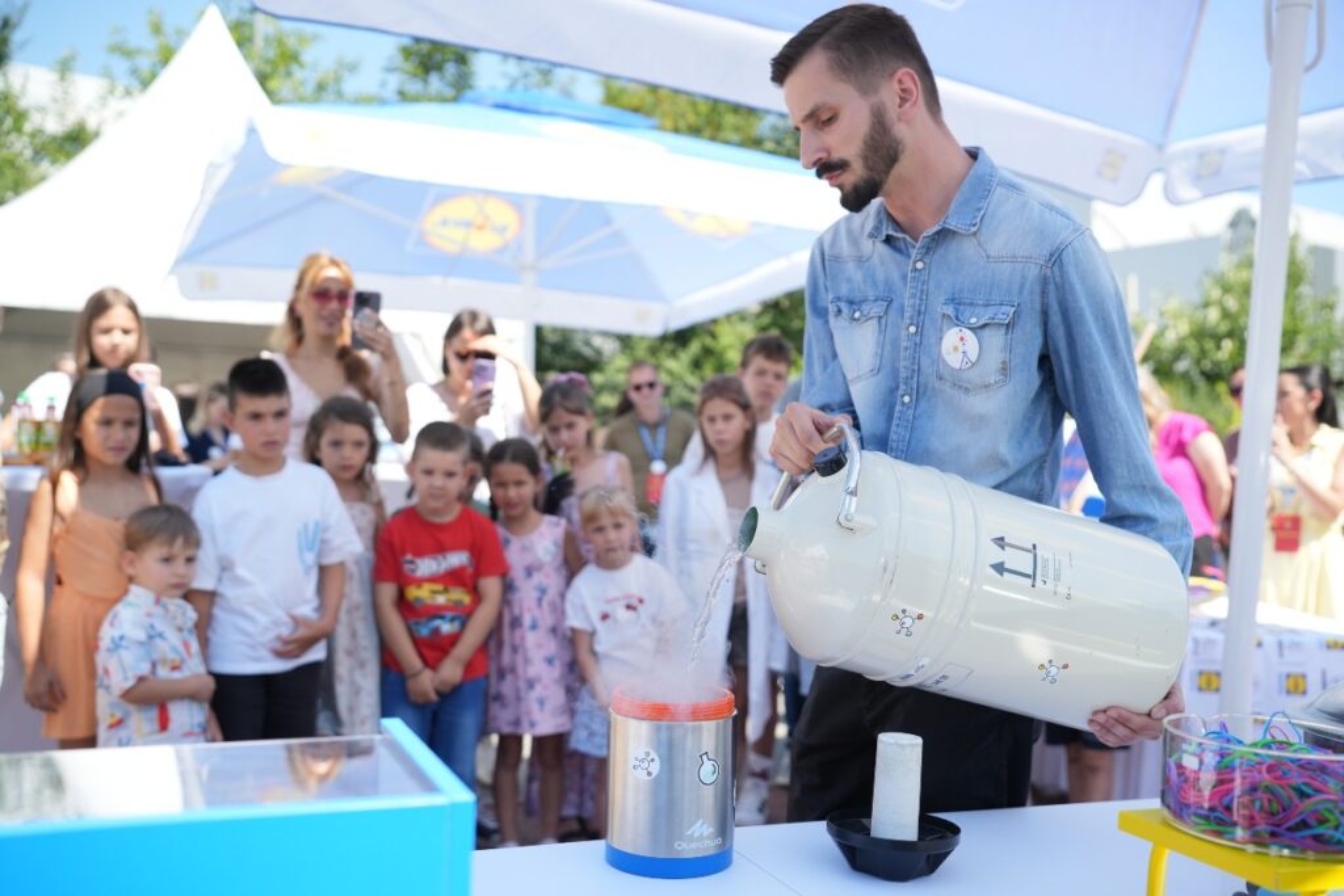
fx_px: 1307
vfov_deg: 37.9
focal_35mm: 35
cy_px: 448
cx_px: 672
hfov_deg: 54.4
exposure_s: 1/2000
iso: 320
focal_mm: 35
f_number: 2.8
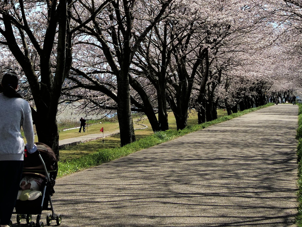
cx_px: 115
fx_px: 768
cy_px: 0
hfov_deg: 22.2
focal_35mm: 88
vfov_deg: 16.4
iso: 200
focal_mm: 19
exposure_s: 1/500
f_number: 8
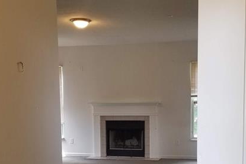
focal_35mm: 50
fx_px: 342
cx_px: 144
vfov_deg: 26.0
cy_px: 152
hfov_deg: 39.5
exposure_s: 1/60
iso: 100
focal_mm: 4.25
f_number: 1.7
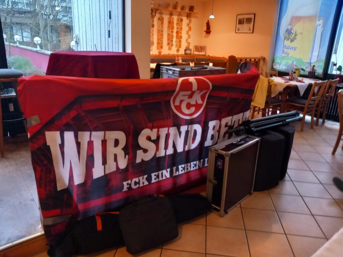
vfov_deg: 51.4
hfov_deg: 65.3
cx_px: 172
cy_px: 128
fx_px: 268
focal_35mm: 27
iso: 500
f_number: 1.8
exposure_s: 1/25
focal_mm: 4
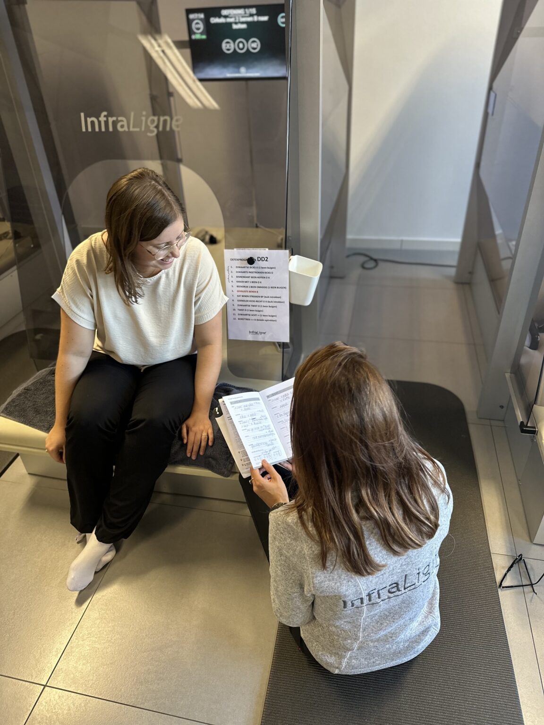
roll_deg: +3.3
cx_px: 272
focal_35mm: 24
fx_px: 503
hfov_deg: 56.8
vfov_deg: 71.6
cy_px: 362
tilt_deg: -34.9
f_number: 1.78
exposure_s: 1/60
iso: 320
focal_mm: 6.86
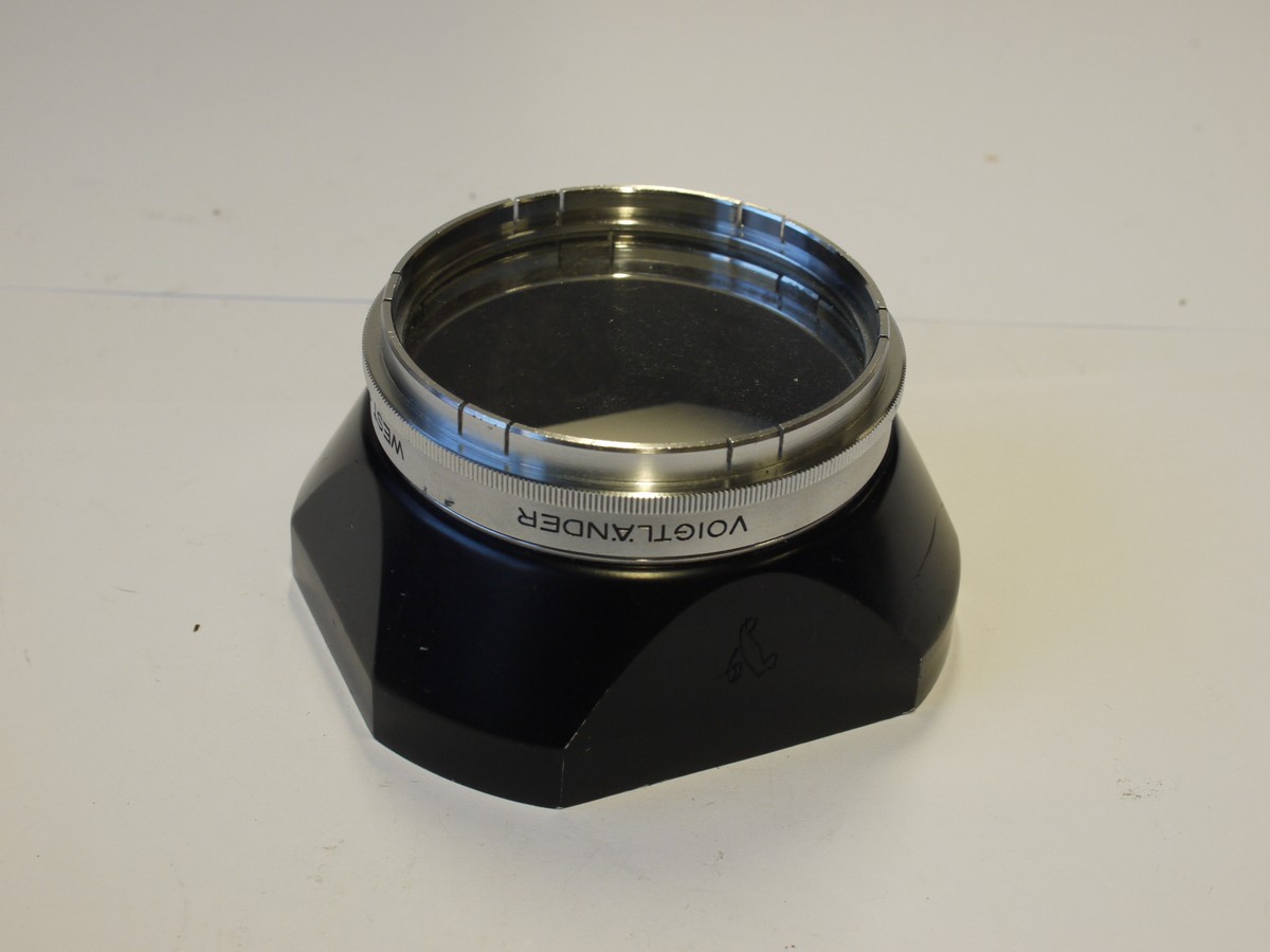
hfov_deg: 32.2
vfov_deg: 24.4
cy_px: 476
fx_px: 2201
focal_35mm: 60
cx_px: 635
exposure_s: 1/25
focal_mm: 30
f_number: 9
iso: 400
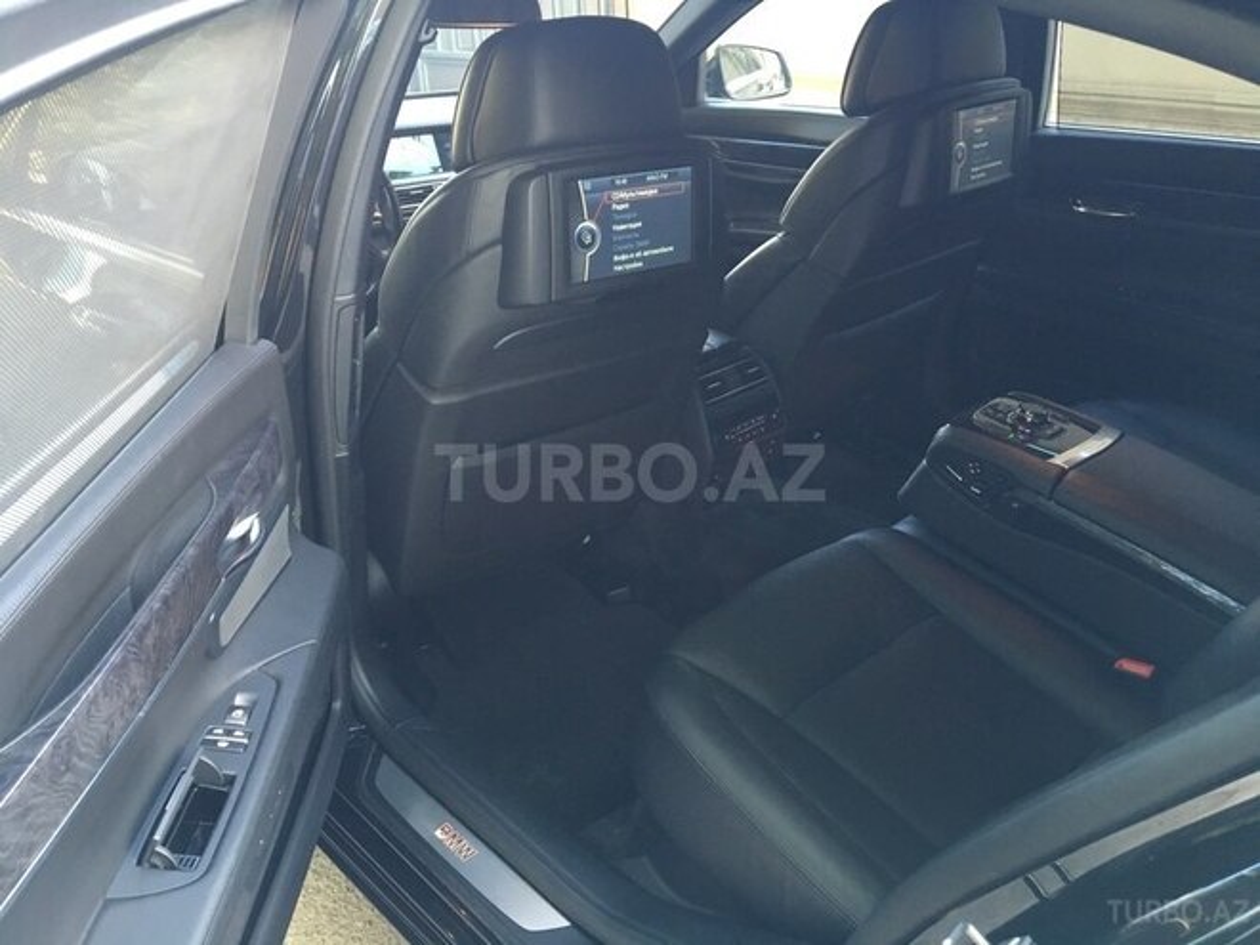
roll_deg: +2.7
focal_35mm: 29
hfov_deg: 61.7
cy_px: 472
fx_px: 1056
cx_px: 630
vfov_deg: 48.2
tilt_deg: -26.5
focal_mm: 4.15
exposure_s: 1/33
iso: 125
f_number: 2.2
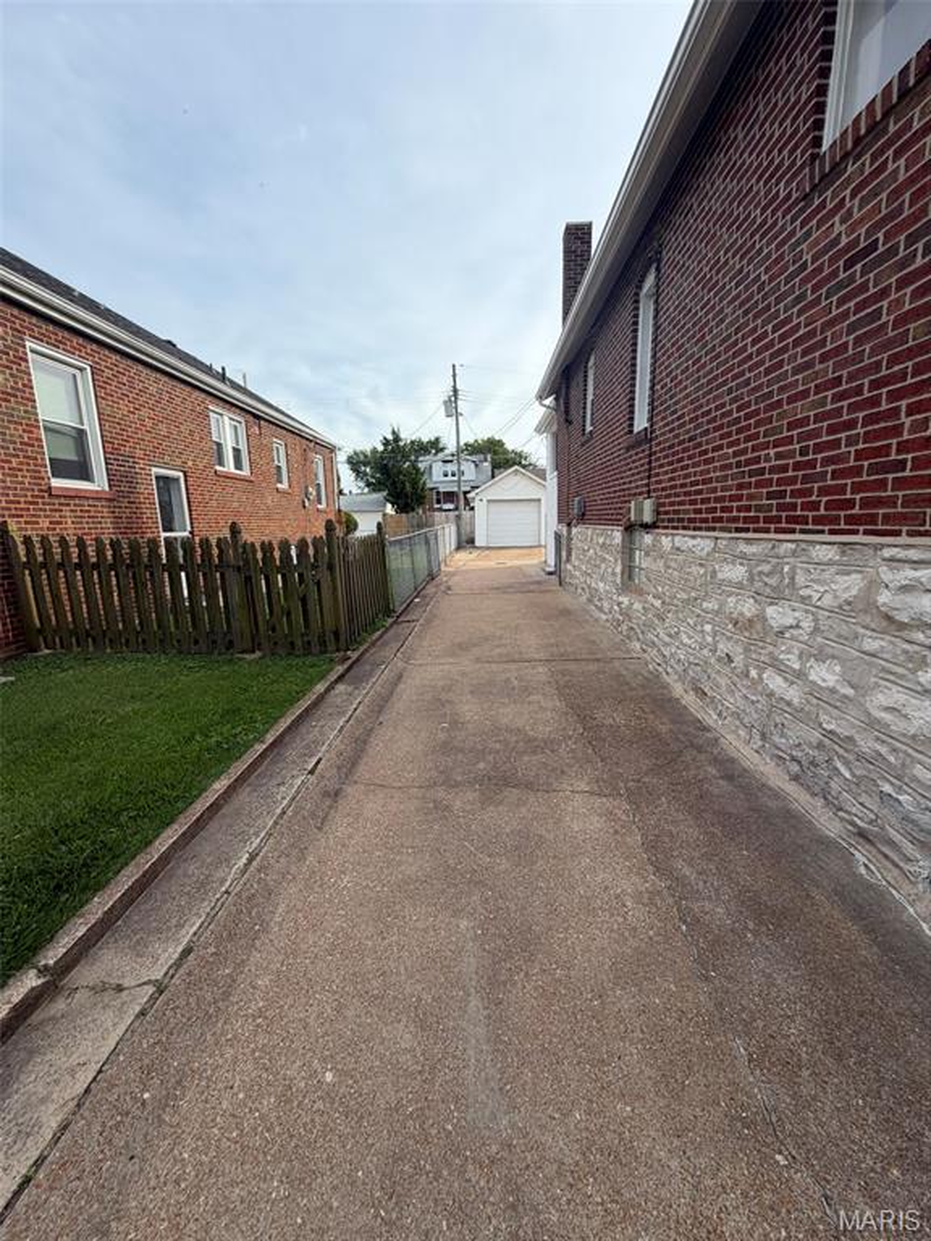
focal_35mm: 14
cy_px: 620
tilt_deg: -11.2
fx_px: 502
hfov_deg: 85.7
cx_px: 466
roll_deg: +1.1
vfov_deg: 102.1
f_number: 2.2
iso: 32
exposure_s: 1/770
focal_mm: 2.22
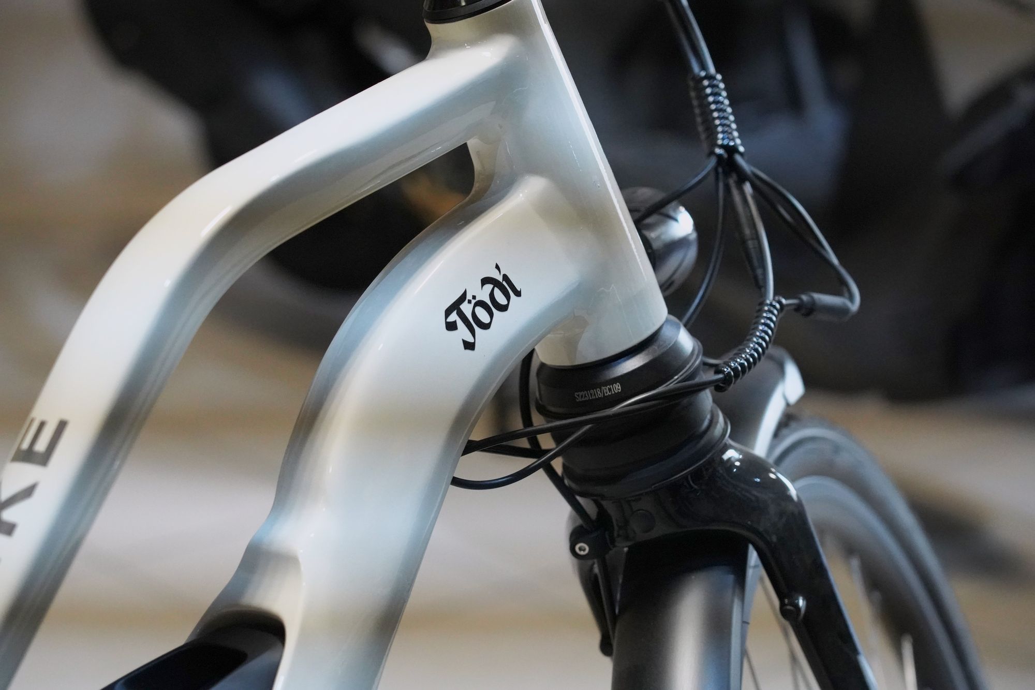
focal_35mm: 100
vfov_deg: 13.7
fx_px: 2875
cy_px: 345
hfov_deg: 20.4
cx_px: 518
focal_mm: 100
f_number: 5
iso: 10000
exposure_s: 1/200
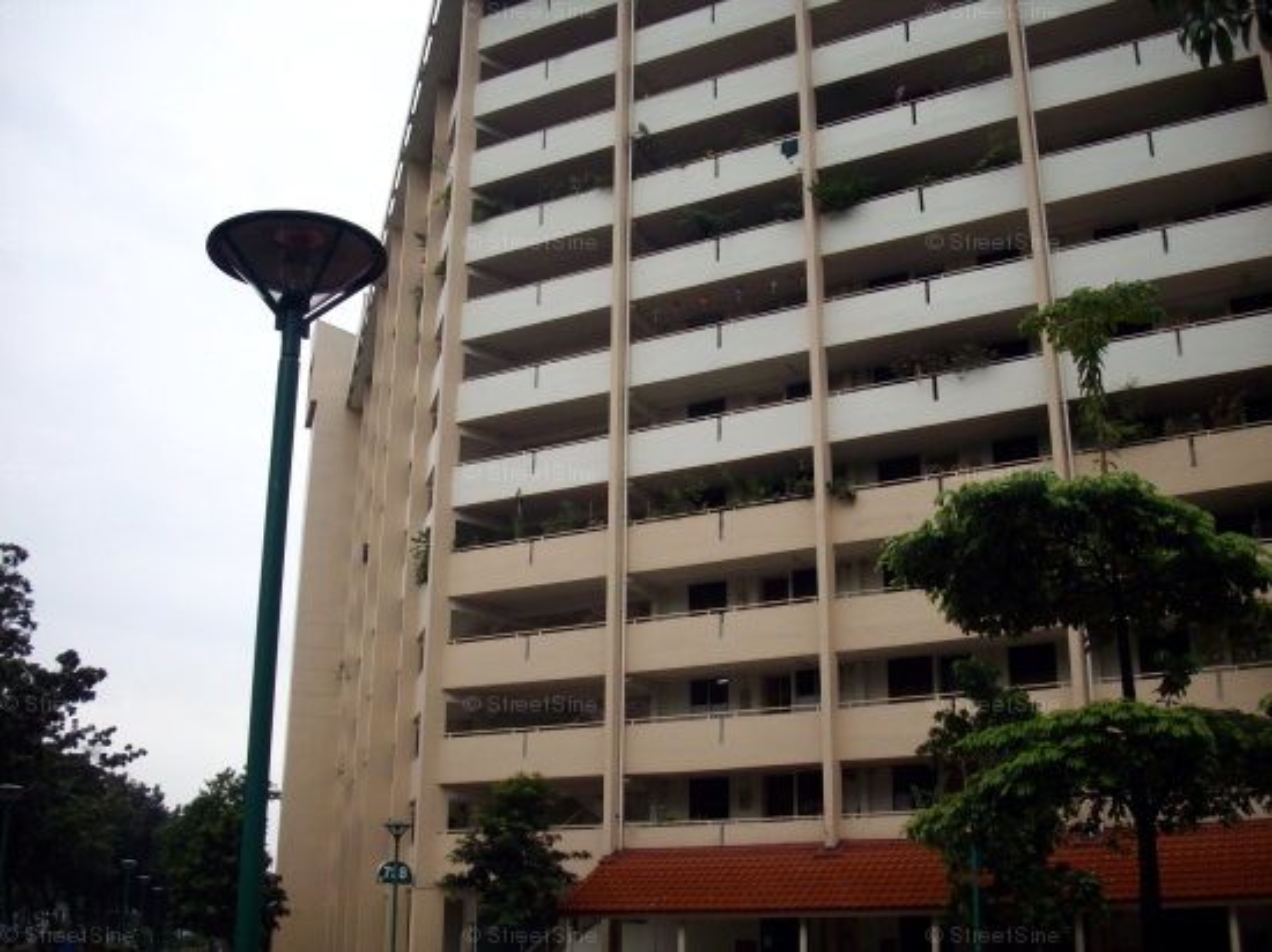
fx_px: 1359
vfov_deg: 38.6
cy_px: 476
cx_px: 636
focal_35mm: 37
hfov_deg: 50.2
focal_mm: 6.2
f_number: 5.6
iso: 80
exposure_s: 1/160
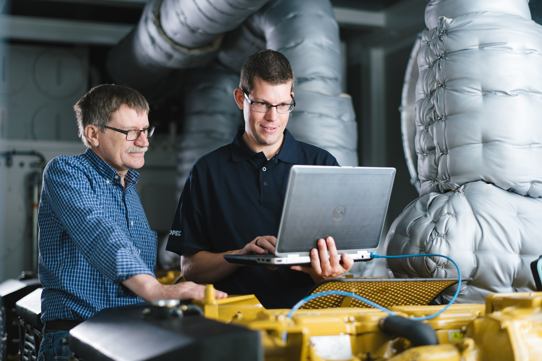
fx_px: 873
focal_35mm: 58
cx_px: 271
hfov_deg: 34.5
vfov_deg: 23.4
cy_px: 180
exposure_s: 1/100
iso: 400
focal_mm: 58
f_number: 2
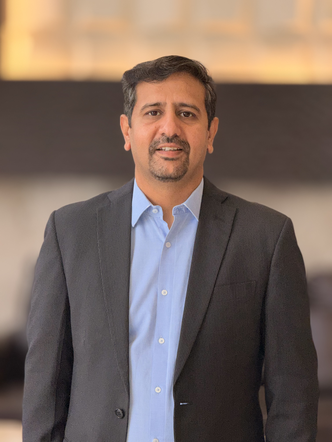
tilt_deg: -4.2
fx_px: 1535
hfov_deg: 12.3
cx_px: 166
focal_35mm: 120
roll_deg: -1.4
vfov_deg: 16.4
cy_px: 221
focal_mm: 15.66
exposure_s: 1/122
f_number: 2.8
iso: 100
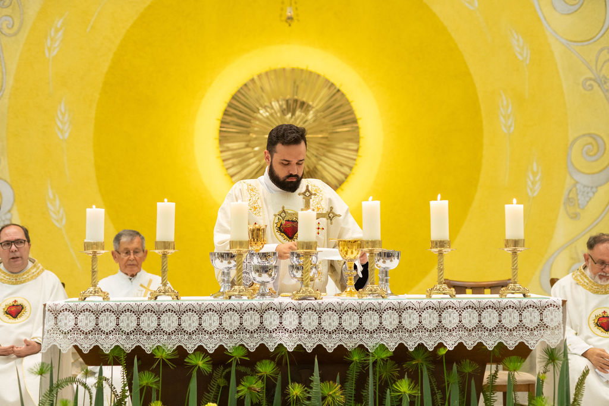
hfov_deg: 23.9
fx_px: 1438
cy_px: 203
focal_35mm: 85
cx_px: 304
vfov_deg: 16.1
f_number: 3.2
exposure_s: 1/200
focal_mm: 85
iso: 2000
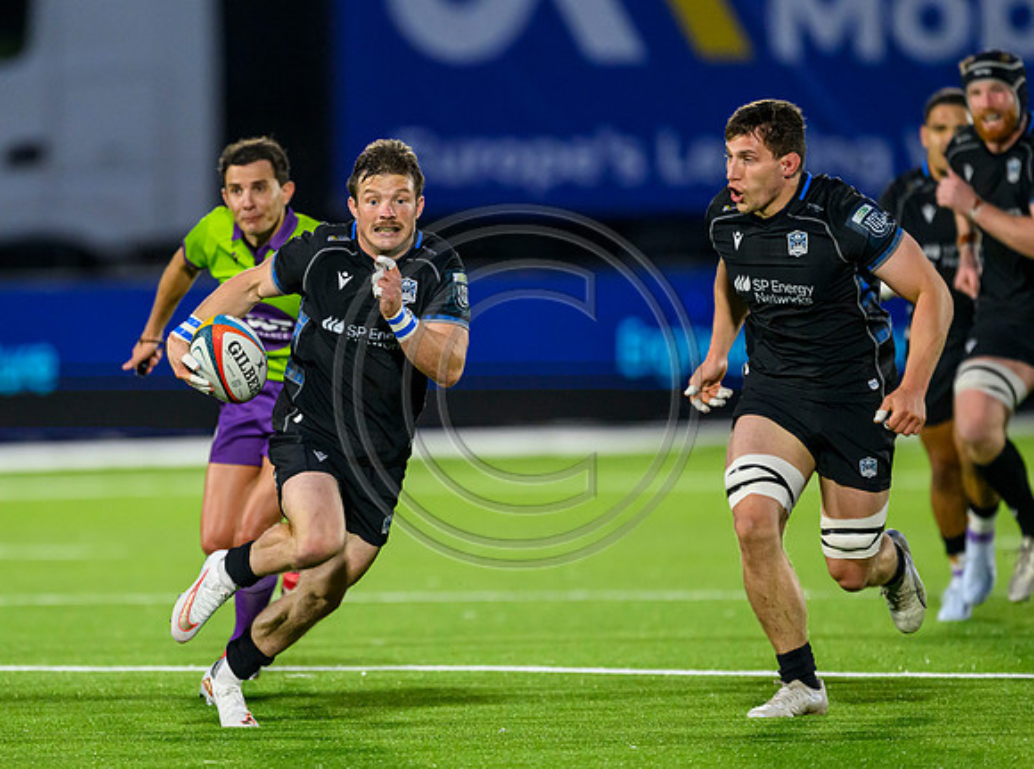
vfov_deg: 2.1
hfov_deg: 2.8
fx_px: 21239
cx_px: 354
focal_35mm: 713
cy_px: 374
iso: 5000
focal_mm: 560
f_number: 4
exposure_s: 1/1250
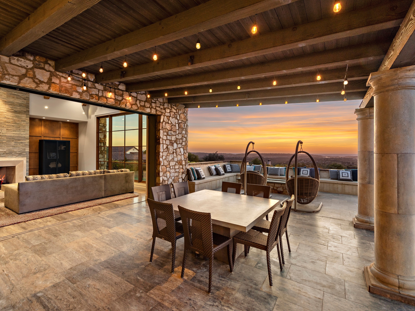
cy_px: 153
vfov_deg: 74.7
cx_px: 192
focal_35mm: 17
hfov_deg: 90.9
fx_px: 204
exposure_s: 1/80
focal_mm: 15
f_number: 7.1
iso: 160
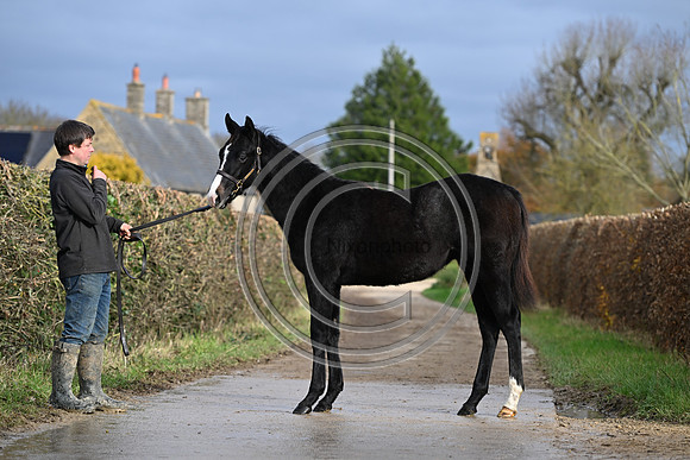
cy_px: 230
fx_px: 2588
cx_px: 345
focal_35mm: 135
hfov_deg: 15.2
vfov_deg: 10.2
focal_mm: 135
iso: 320
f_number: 4
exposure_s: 1/1000
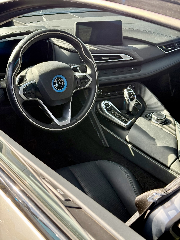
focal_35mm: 48
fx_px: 333
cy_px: 120
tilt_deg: -26.7
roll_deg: -3.7
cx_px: 90
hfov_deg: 30.3
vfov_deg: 39.7
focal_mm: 6.76
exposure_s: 1/242
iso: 125
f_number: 1.78
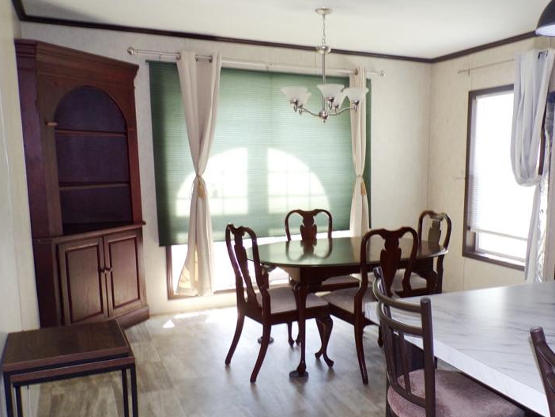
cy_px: 245
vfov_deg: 40.6
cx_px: 349
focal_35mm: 35
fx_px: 561
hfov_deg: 52.0
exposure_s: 1/34
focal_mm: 4.3
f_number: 3
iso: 105
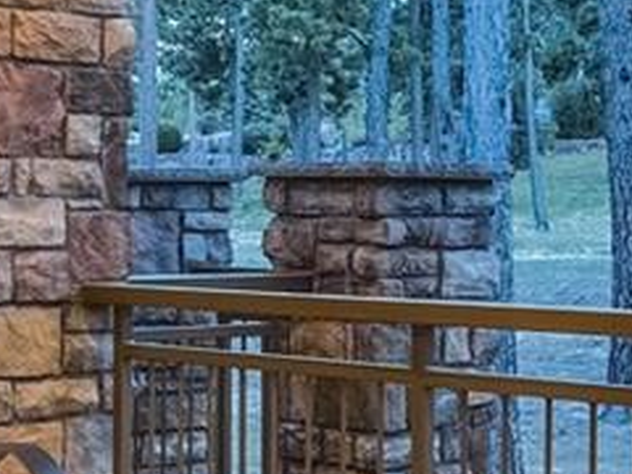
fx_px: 1899
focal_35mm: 104
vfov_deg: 14.2
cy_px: 250
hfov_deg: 18.5
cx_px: 34
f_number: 7.1
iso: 1000
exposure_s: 1/13
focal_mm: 16
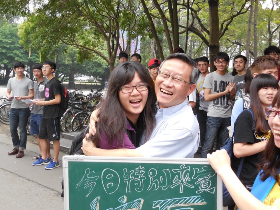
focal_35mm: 45
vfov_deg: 32.2
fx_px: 364
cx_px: 140
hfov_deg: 42.1
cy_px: 105
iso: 400
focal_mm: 8.1
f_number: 4.2
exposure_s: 1/250
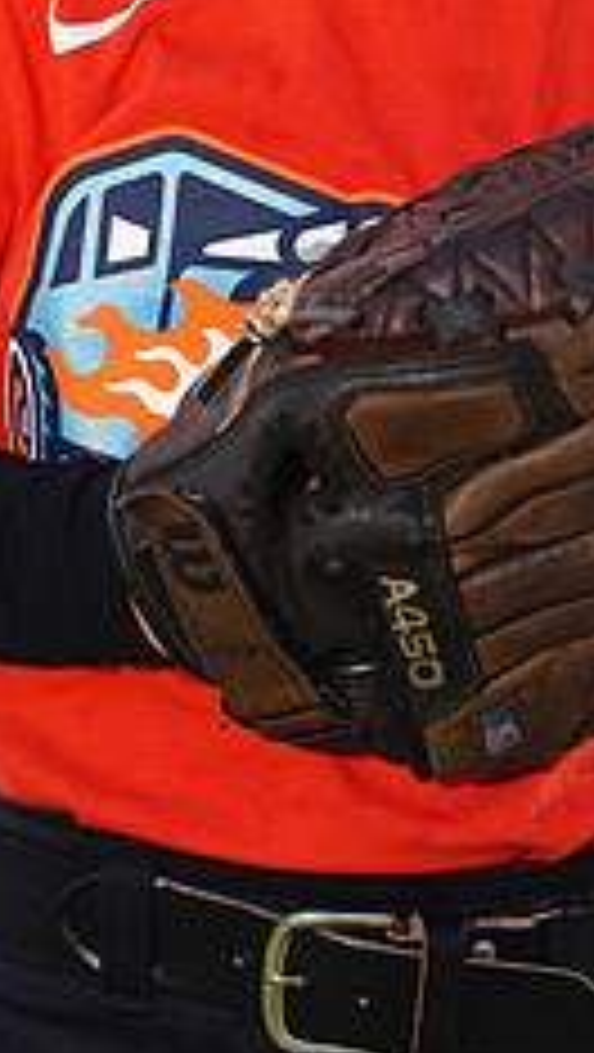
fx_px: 14501
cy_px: -216
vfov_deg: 4.1
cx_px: 394
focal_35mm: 519
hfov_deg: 2.3
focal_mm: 200
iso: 50
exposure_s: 1/250
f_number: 4
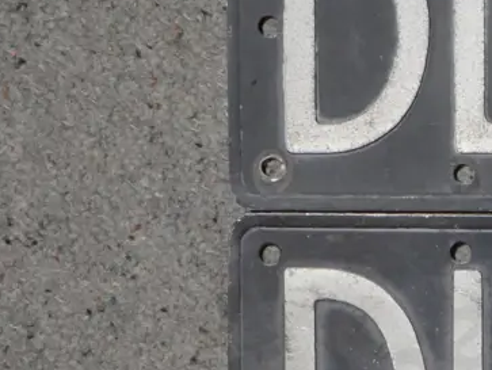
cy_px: 176
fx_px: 3372
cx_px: 683
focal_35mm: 237
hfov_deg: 8.2
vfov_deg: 6.3
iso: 1250
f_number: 5.6
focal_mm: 42
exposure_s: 1/100
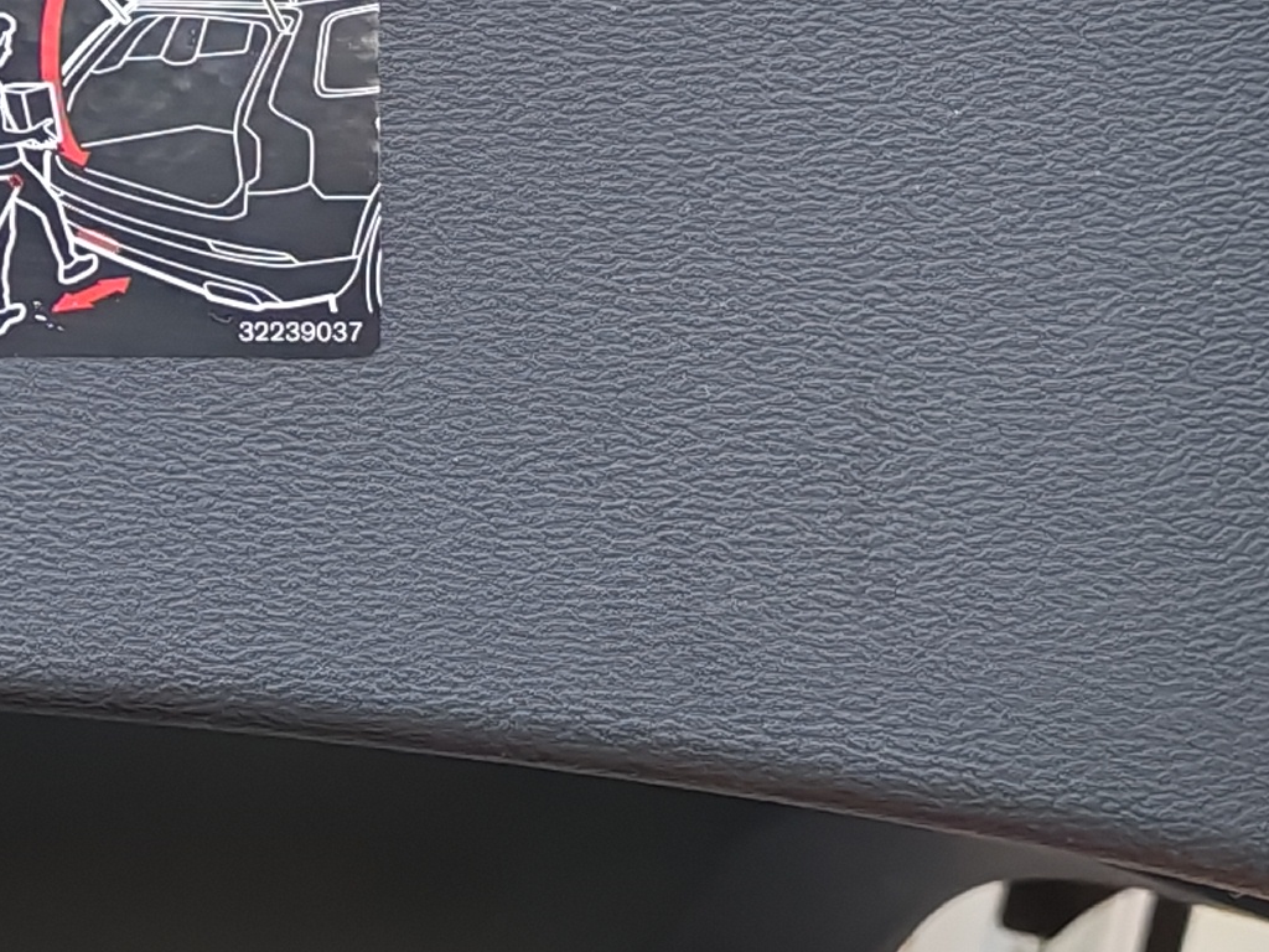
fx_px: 4839
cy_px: 159
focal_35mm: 132
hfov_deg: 14.1
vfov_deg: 11.2
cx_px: -543
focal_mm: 6.12
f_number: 1.9
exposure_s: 1/100
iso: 267
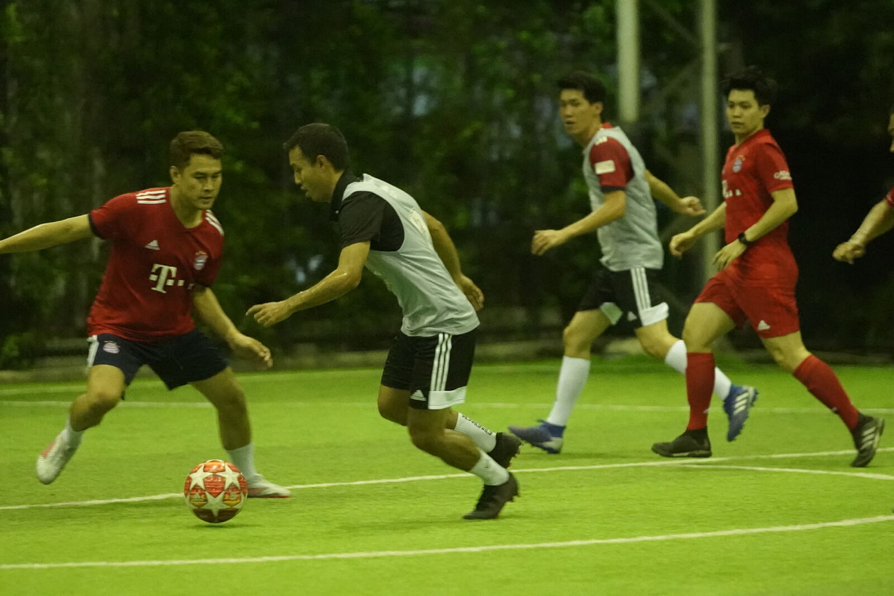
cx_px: 447
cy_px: 298
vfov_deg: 5.2
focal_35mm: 262
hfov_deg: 7.9
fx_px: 6506
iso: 20000
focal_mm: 175
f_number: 2.8
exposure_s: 1/400
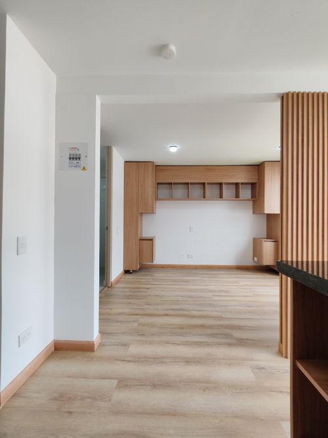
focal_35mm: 16
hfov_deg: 78.1
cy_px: 219
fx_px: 202
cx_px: 164
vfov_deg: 94.5
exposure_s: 1/100
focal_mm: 1.96
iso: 64
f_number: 2.2
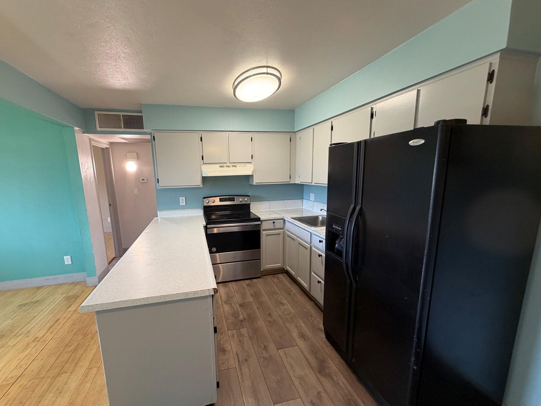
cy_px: 216
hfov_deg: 98.0
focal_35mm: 15
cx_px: 251
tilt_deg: -12.3
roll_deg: +1.3
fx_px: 234
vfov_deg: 81.7
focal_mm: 2.22
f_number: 2.2
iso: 200
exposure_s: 1/60
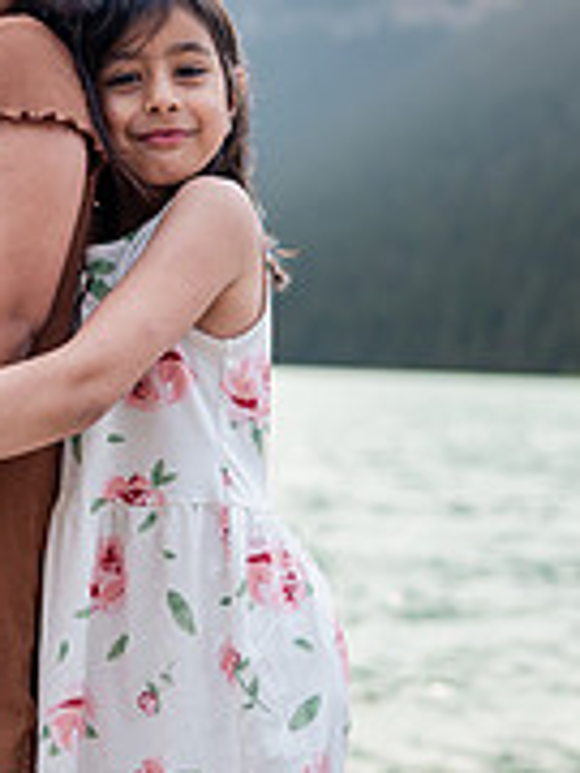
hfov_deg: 17.5
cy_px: 382
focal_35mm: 84
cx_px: 172
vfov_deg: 23.3
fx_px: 1877
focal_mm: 35
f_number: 2
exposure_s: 1/4000
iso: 200
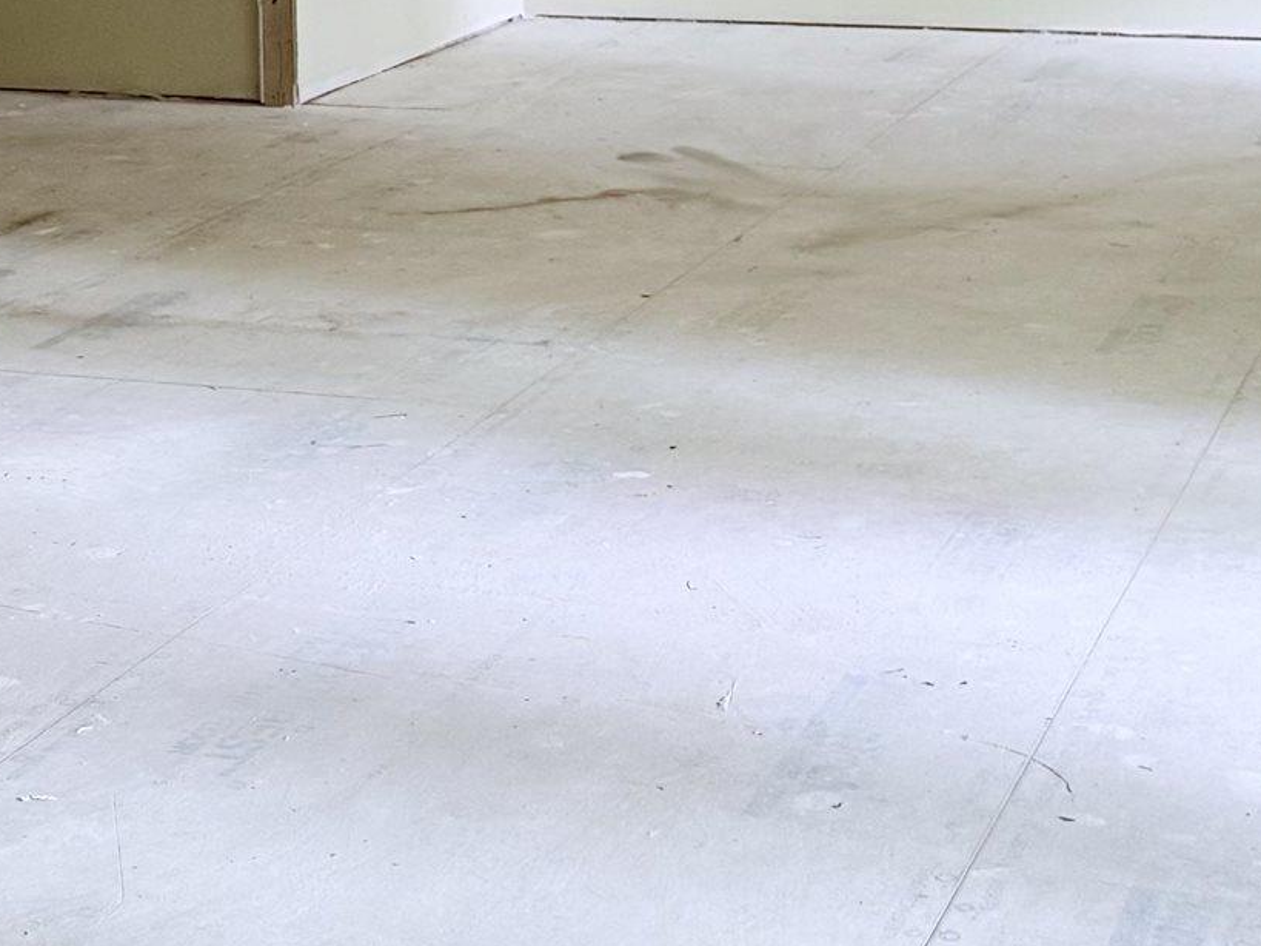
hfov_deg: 21.7
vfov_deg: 15.9
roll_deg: +1.2
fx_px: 3278
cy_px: -109
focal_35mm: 90
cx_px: 420
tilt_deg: -5.4
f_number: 1.78
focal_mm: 6.76
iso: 200
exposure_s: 1/90
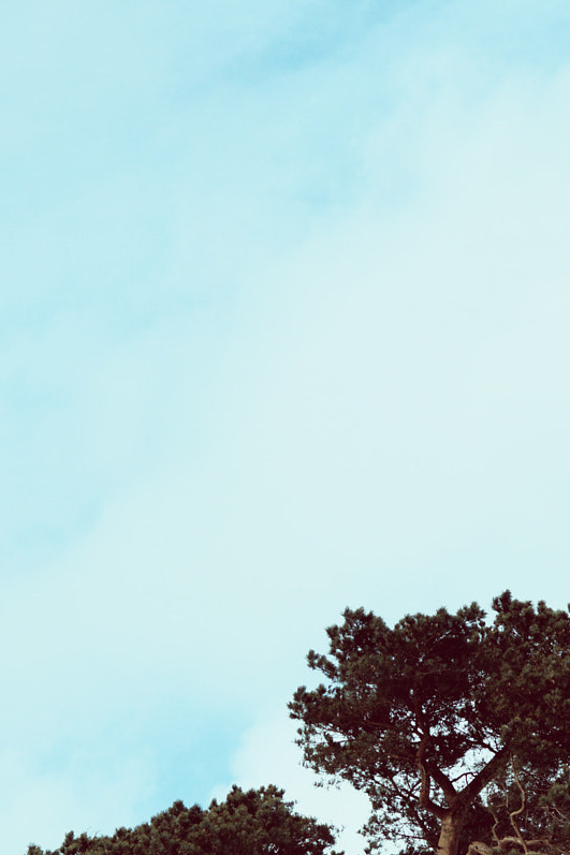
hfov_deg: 5.3
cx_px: 482
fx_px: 6201
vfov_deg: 7.9
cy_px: 729
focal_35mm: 261
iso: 200
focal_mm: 130
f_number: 5.6
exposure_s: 1/1000
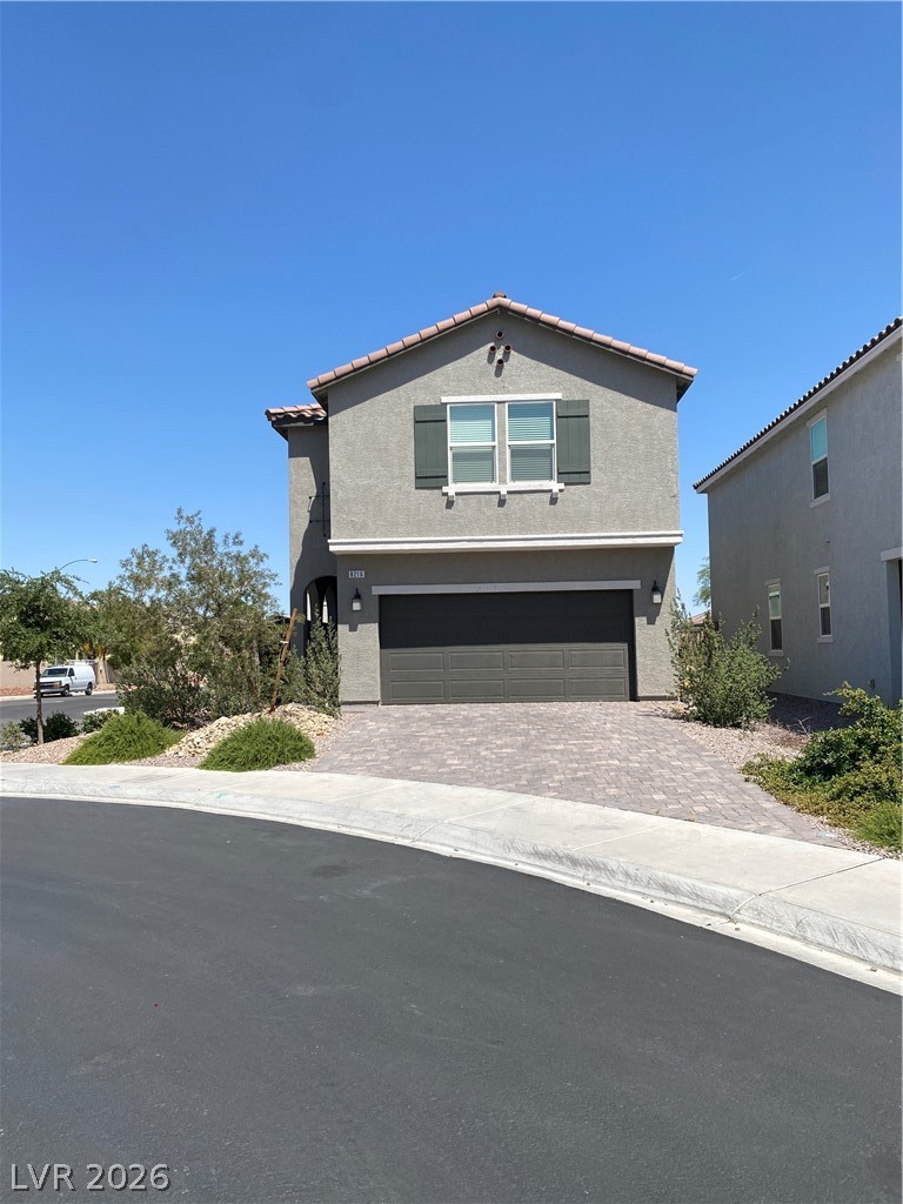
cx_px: 452
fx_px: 904
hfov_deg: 53.1
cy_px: 602
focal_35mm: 26
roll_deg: +1.2
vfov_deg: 67.3
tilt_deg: +4.8
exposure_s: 1/3401
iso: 32
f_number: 1.8
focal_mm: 4.25
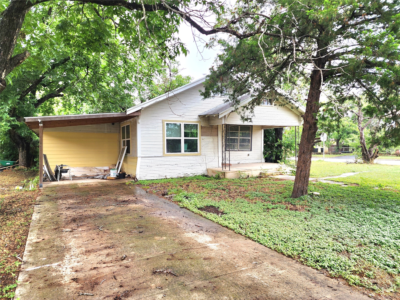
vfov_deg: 58.9
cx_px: 200
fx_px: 266
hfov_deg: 73.9
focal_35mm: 23
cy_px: 150
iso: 80
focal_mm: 6.4
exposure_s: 1/182
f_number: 1.8
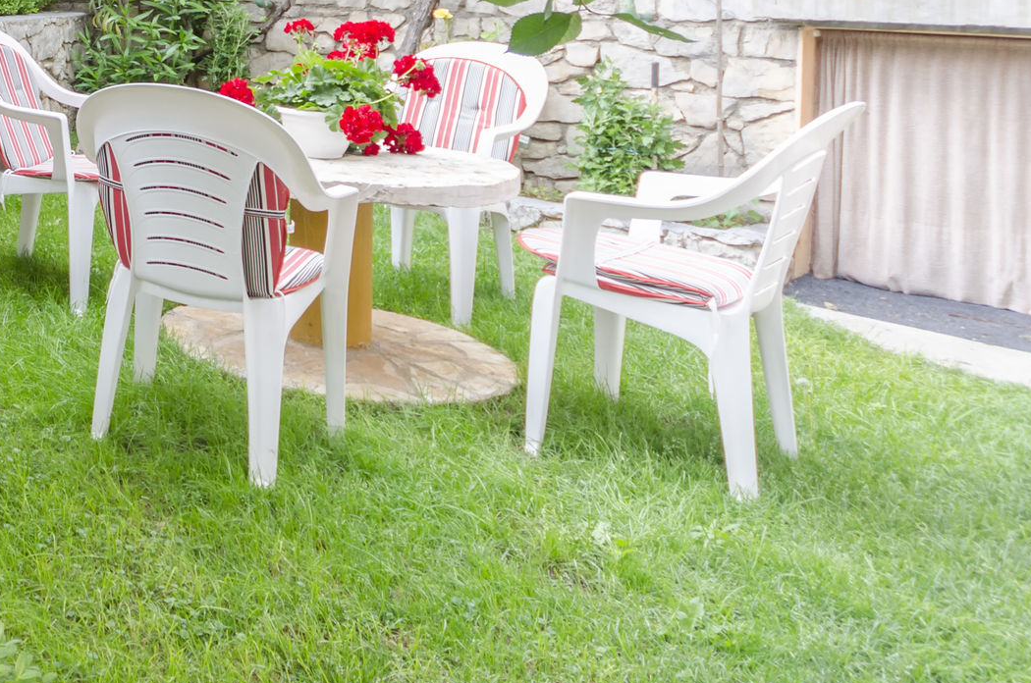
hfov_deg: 37.8
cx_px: -177
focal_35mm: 40
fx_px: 1143
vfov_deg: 30.7
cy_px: -10
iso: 160
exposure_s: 1/30
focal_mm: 10
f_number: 4
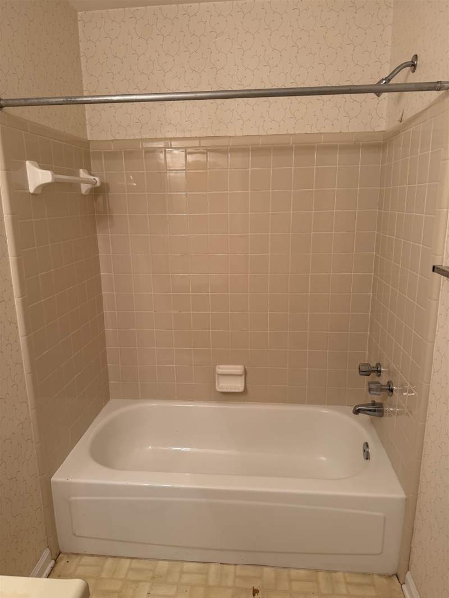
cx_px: 224
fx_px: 415
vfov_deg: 71.6
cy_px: 299
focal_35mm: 24
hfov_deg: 56.8
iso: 125
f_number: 1.78
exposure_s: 1/60
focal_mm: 6.76
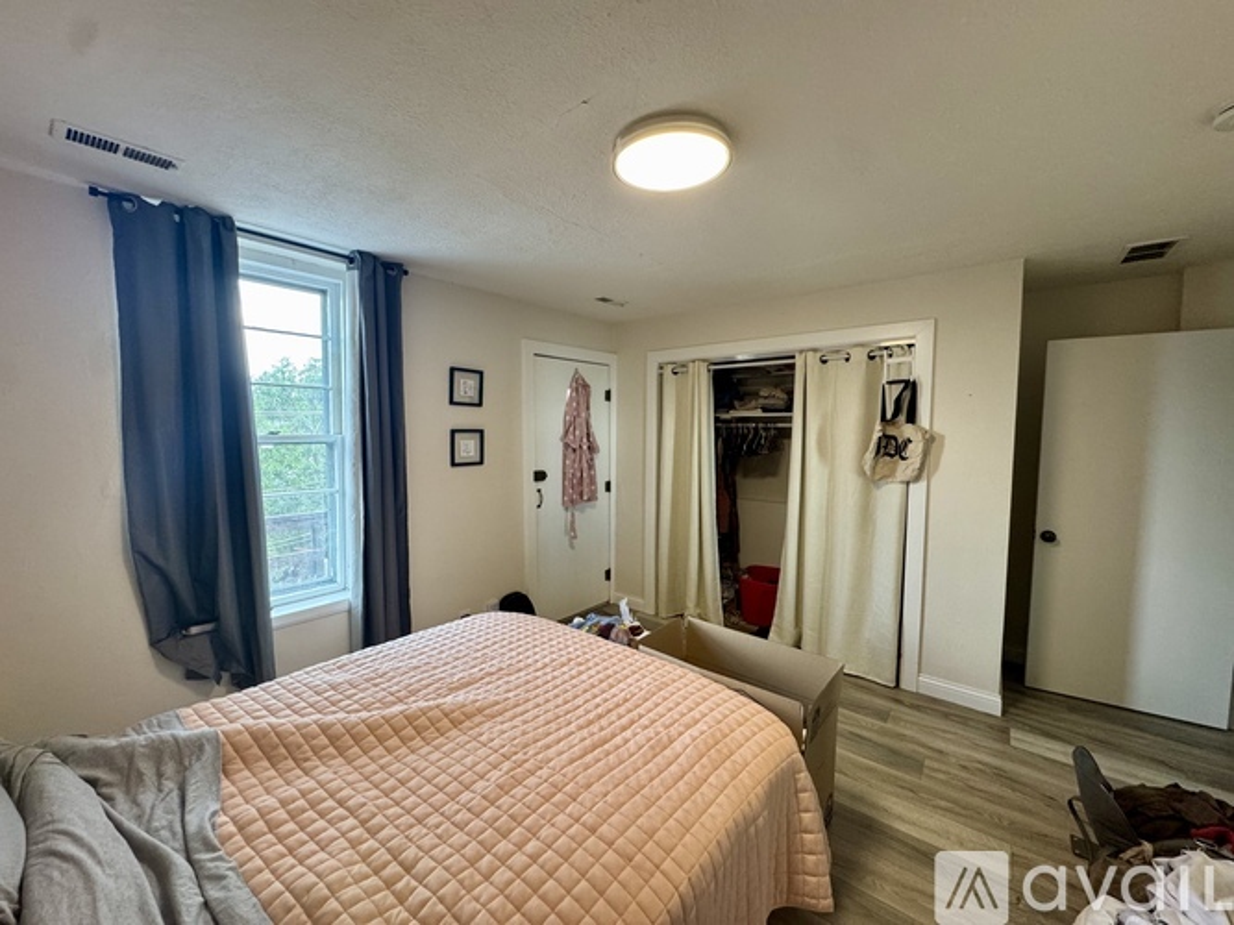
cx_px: 617
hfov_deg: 102.1
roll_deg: -0.3
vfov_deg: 85.7
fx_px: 499
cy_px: 462
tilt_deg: -3.4
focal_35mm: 14
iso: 250
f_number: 2.2
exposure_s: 1/102
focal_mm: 2.22
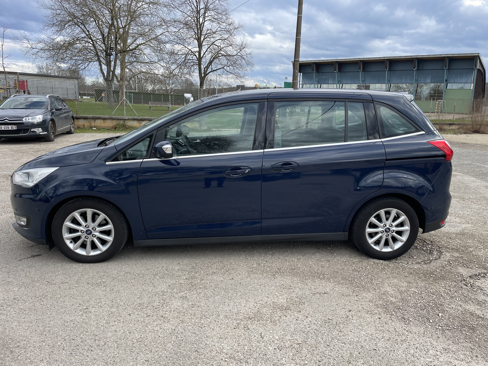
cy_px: 183
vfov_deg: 53.1
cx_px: 244
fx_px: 367
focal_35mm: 26
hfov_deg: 67.3
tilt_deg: -11.3
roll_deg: -1.6
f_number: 1.6
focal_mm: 4.2
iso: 32
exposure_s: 1/587
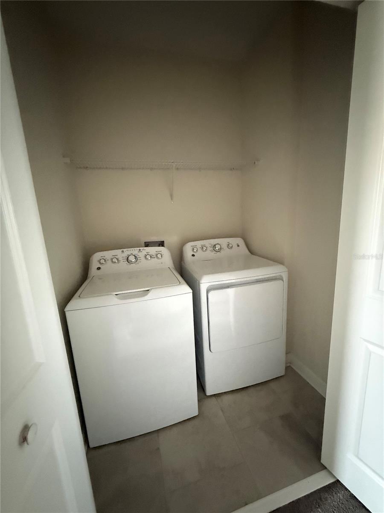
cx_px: 192
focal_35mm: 14
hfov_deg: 85.7
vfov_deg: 102.1
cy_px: 256
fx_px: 207
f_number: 2.2
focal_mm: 2.22
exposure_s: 1/56
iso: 1600
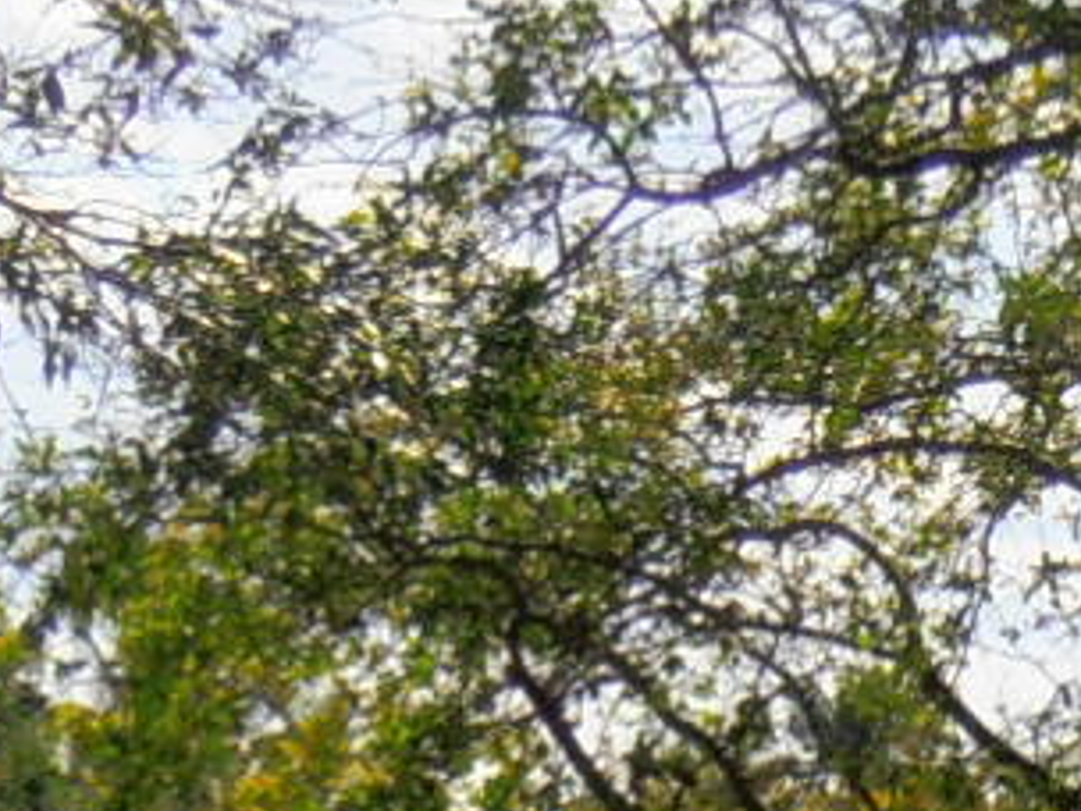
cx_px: 1088
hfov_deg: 3.4
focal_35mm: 585
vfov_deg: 2.5
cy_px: 1405
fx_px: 18269
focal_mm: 19.64
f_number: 5.5
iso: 80
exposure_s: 1/500
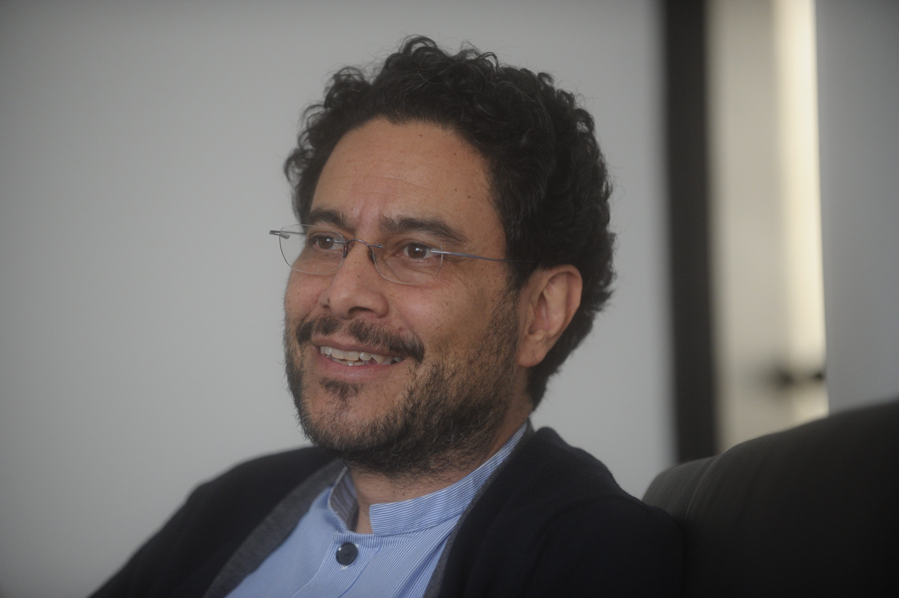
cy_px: 299
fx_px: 3494
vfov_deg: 9.8
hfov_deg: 14.7
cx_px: 450
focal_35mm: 140
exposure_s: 1/100
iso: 2000
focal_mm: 140
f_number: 2.8
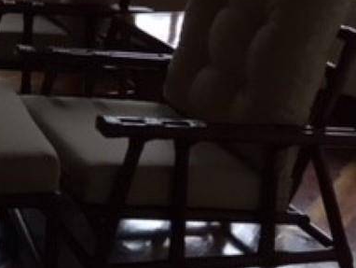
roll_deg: -0.8
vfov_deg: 15.1
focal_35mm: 91
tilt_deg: -7.6
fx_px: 936
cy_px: -130
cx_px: -151
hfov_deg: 19.3
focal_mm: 4.15
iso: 40
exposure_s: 1/30
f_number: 2.2
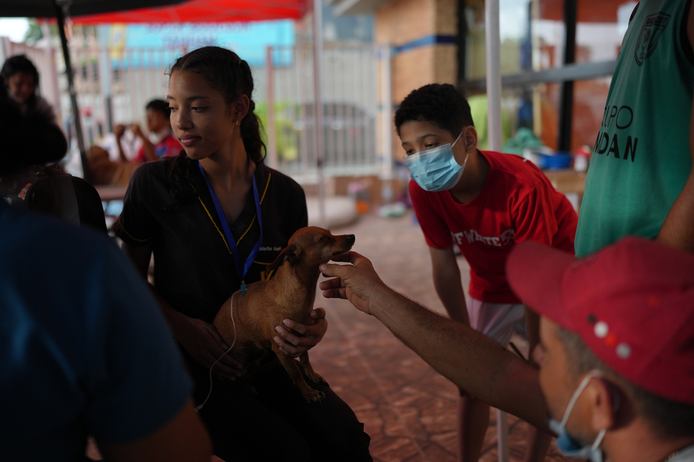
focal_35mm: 35
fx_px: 674
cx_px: 347
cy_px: 231
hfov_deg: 54.4
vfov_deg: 37.8
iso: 400
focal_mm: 35
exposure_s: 1/1600
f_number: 1.4
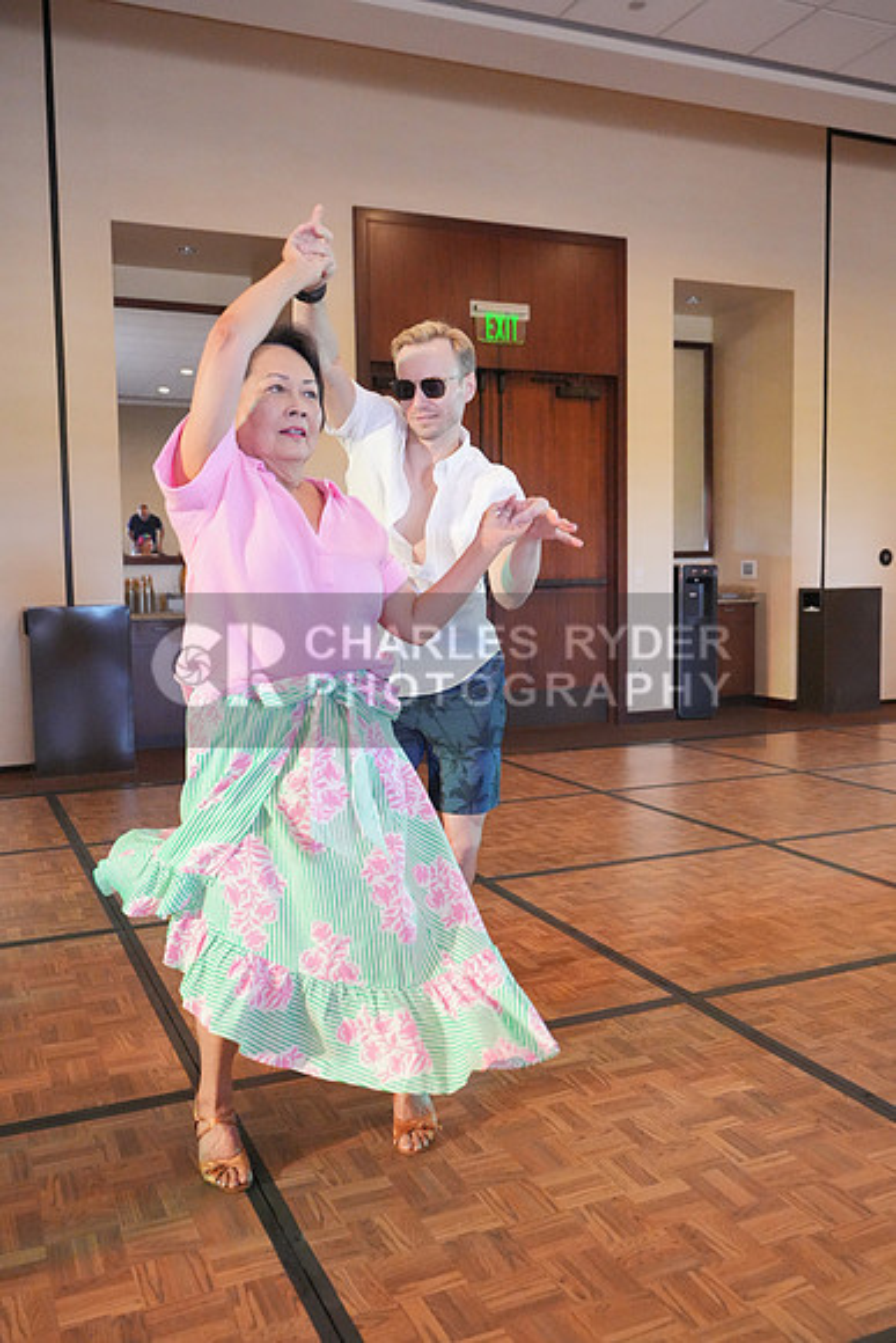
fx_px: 1194
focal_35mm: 32
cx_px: 448
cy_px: 672
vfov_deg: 58.7
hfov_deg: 41.1
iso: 12800
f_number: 4
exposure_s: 1/400
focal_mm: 32
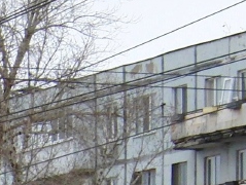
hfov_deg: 4.0
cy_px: 489
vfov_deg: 3.0
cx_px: -211
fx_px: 3516
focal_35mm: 494
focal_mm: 16.1
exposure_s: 1/250
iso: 100
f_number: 3.8
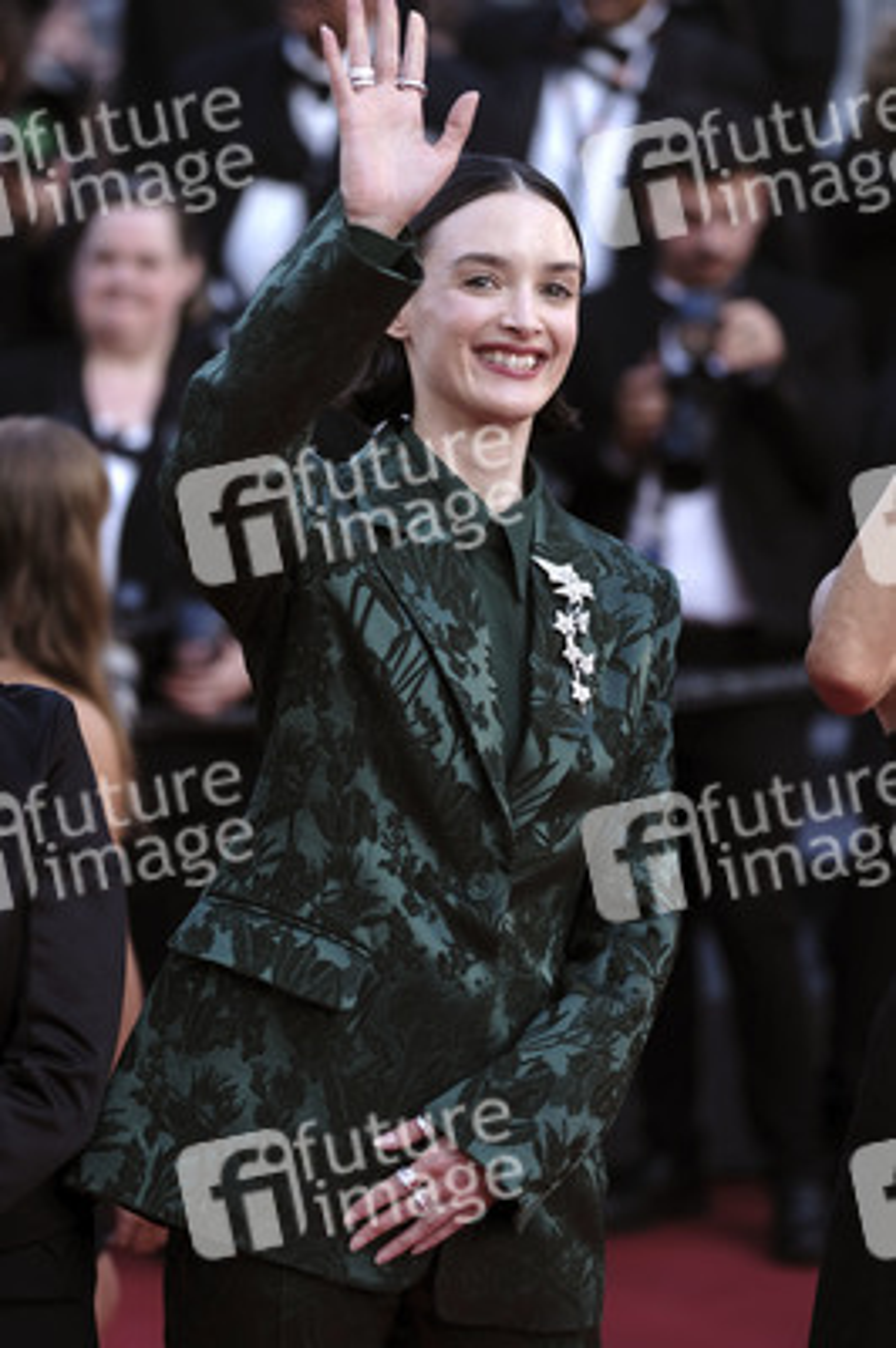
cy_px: 674
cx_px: 448
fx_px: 5048
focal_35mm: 135
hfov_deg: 10.1
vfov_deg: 15.2
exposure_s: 1/160
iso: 80
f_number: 2
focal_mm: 90
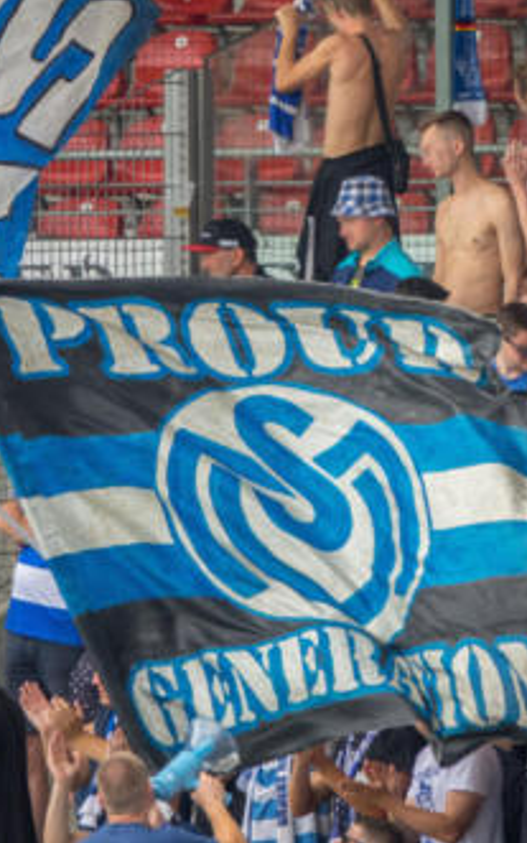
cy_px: 422
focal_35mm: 924
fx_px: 21224
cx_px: 400
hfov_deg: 1.4
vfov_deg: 2.3
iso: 640
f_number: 4
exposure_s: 1/1000
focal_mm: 220
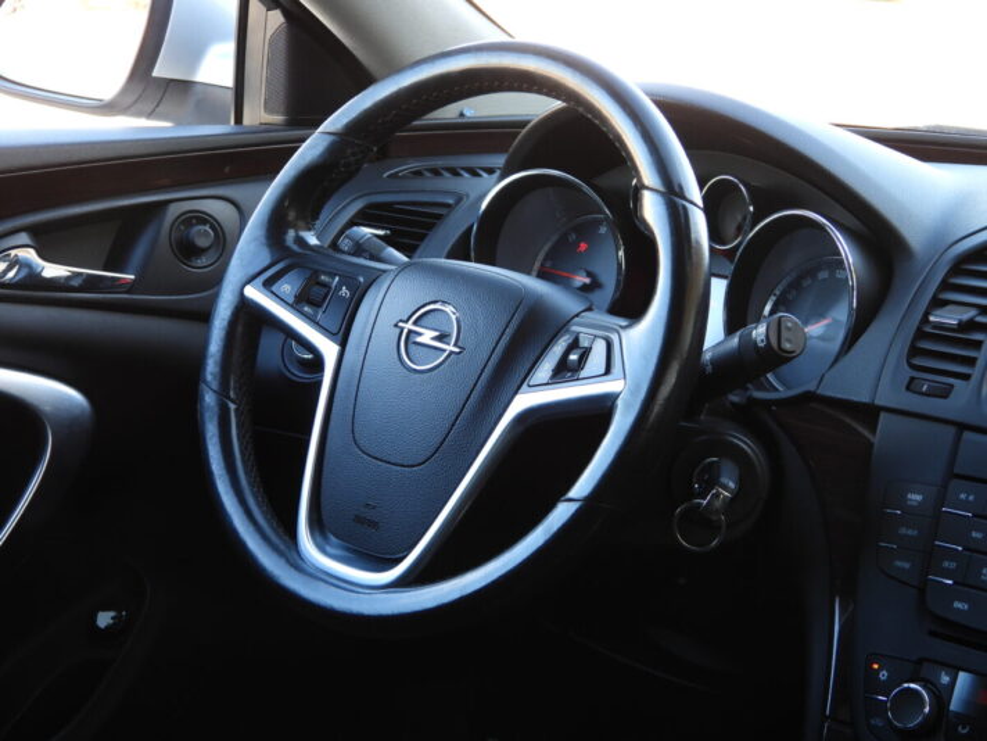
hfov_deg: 26.0
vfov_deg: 19.6
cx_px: 494
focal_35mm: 75
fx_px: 2138
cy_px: 370
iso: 200
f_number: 3.5
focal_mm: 13.5
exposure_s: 1/60
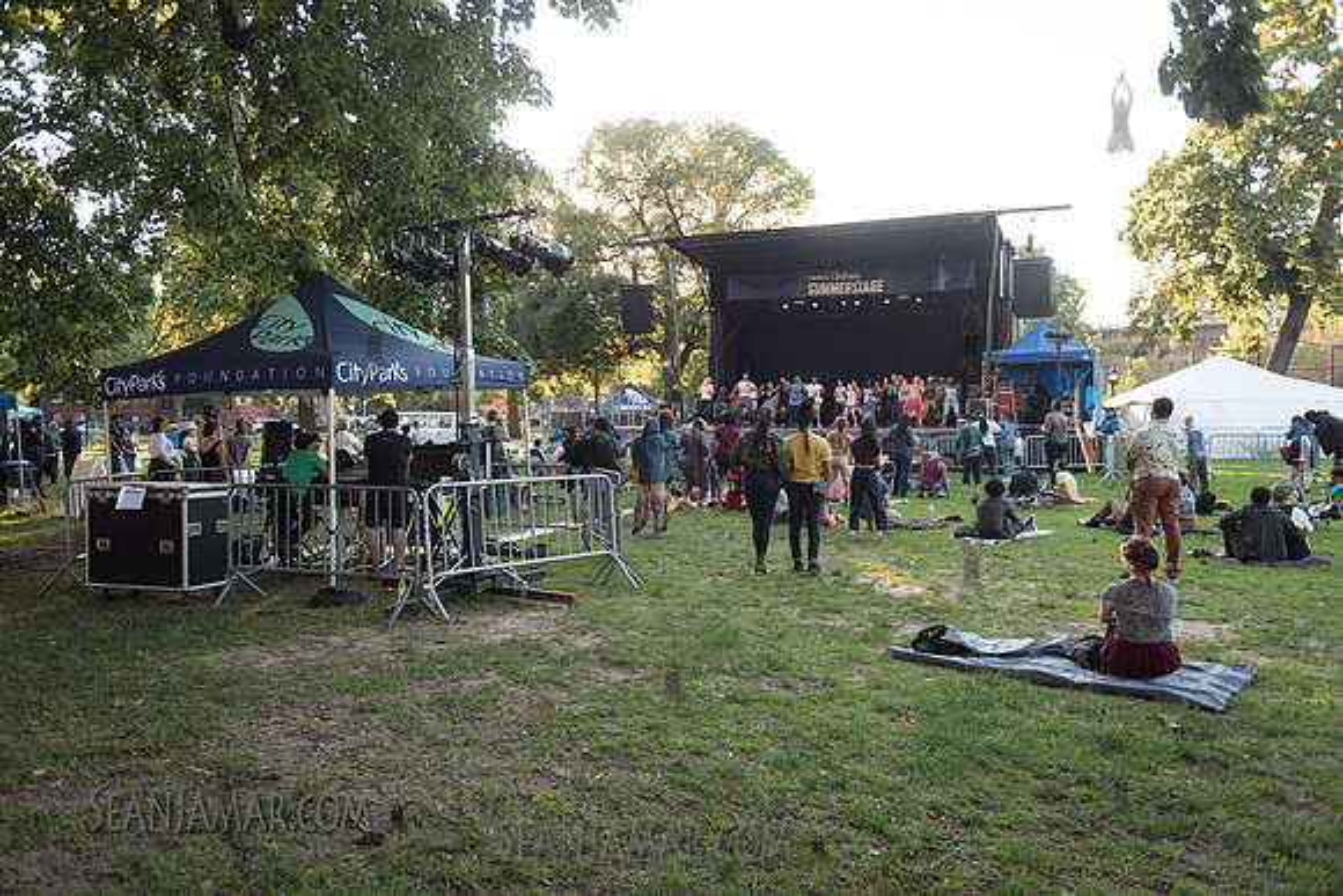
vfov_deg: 48.0
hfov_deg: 67.4
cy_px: 448
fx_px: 1007
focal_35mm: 27
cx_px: 672
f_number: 2.8
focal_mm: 27
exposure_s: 1/200
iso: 200
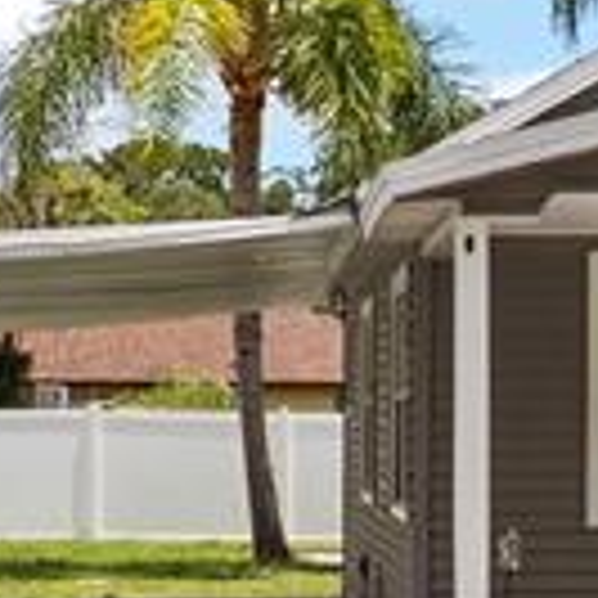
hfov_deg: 12.2
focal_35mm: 137
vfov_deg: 12.7
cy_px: 461
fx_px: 2678
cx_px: 863
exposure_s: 1/320
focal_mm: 21
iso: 100
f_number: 8
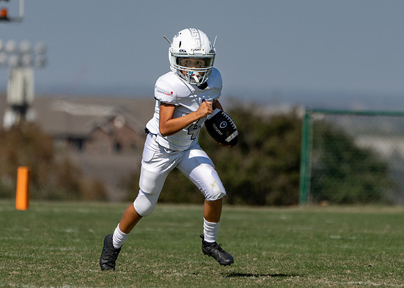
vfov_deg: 1.8
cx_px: 253
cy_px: 132
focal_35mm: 800
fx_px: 9175
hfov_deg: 2.5
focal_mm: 400
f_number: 5.6
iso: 100
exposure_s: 1/1600
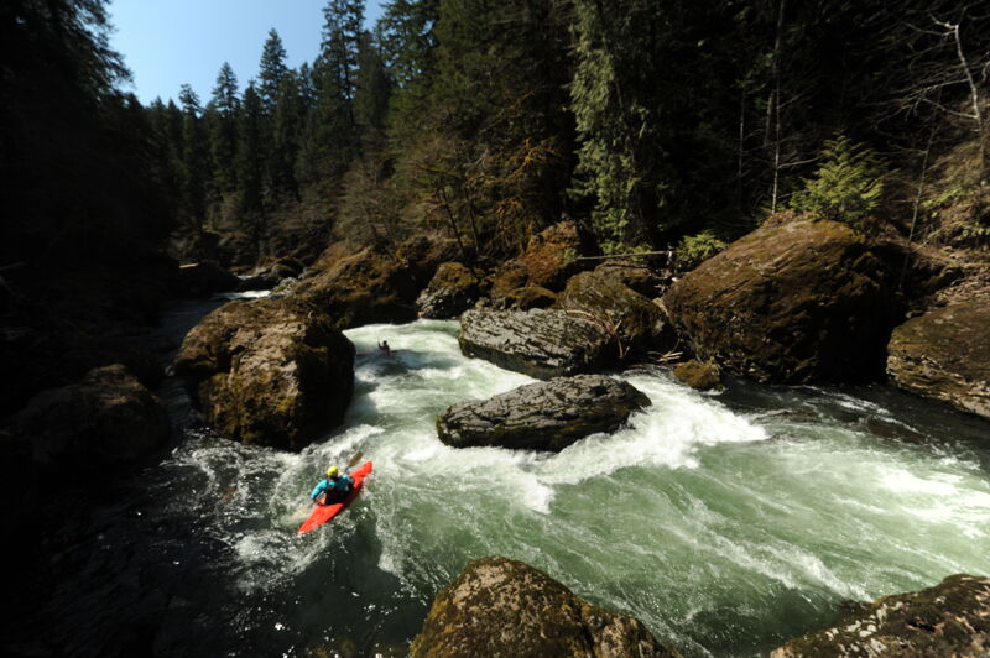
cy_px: 329
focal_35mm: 14
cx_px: 495
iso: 200
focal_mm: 14
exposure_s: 1/800
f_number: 7.1
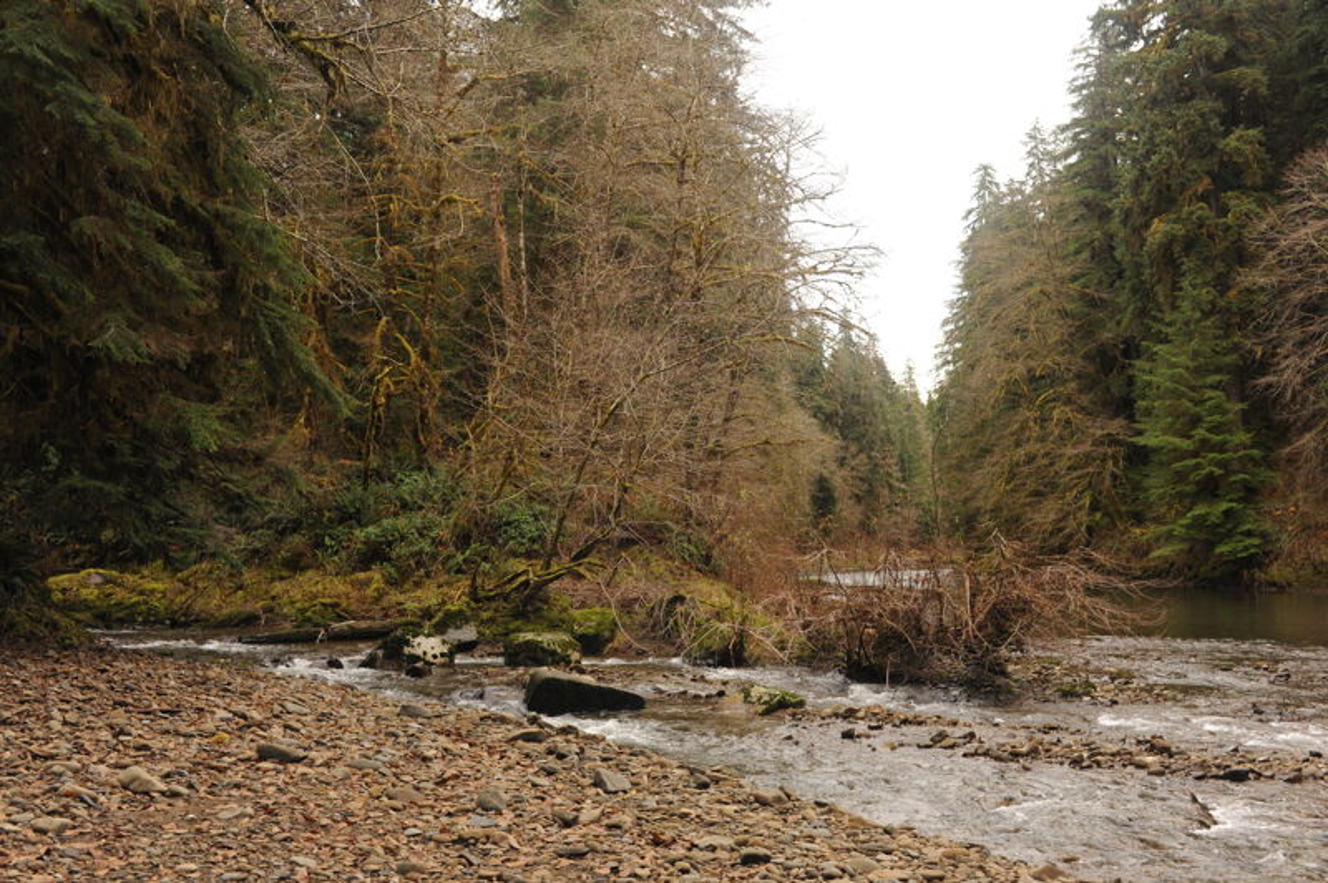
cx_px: 664
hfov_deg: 54.5
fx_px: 1290
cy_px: 442
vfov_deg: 37.8
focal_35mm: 35
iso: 1600
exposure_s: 1/100
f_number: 9
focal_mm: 35
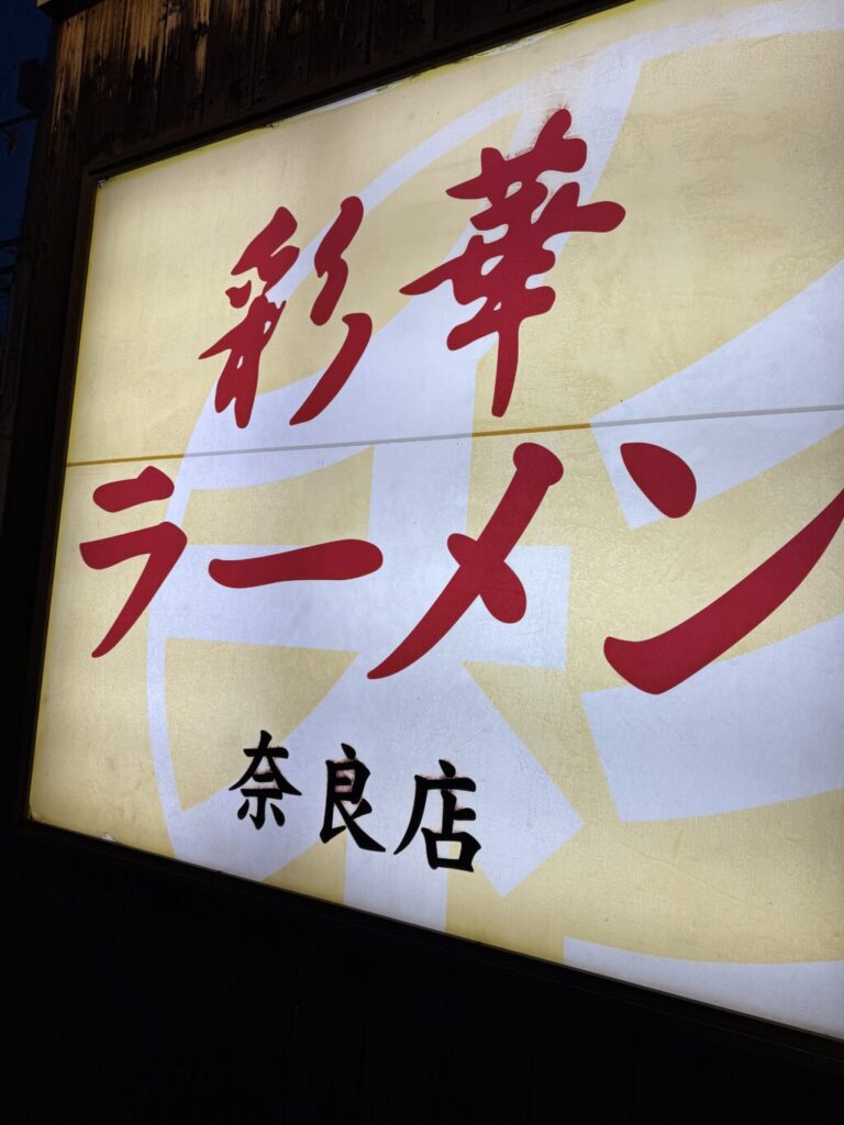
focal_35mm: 24
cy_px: 562
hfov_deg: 56.8
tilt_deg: +6.8
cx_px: 422
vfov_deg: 71.6
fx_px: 780
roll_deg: -4.4
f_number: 1.78
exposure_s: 1/255
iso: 64
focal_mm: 6.76
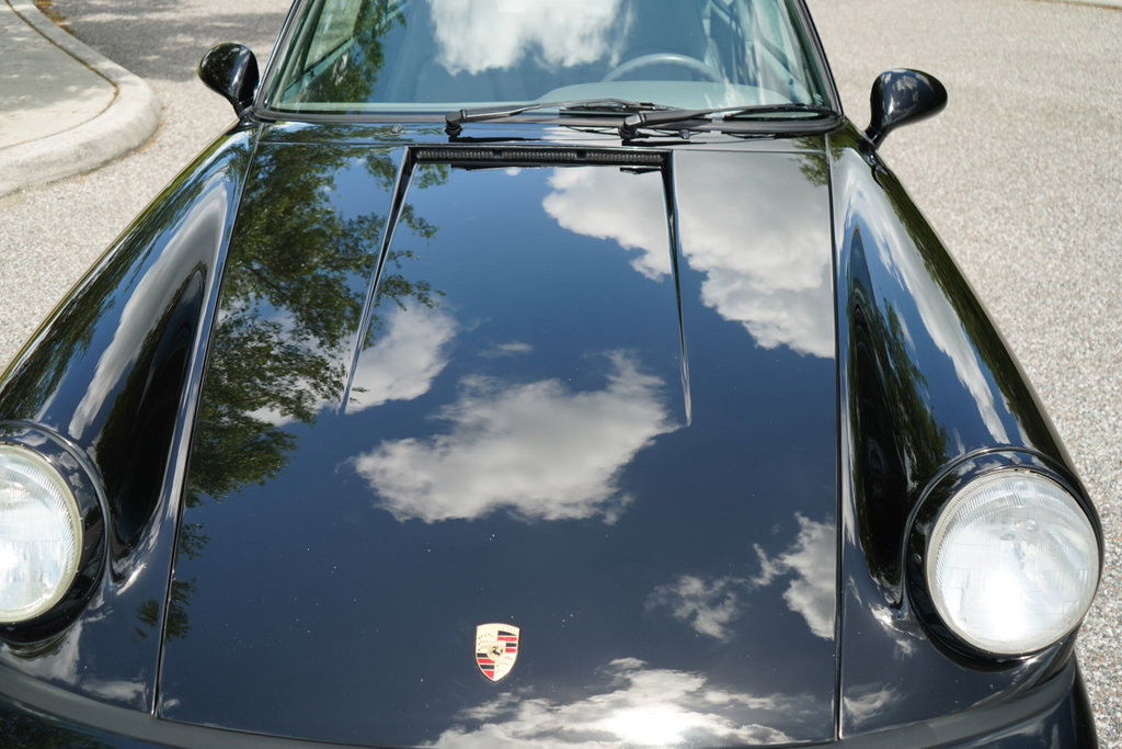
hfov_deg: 63.7
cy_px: 374
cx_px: 561
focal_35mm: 29
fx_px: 904
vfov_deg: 45.0
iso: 320
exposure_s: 1/160
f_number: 4
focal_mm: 29
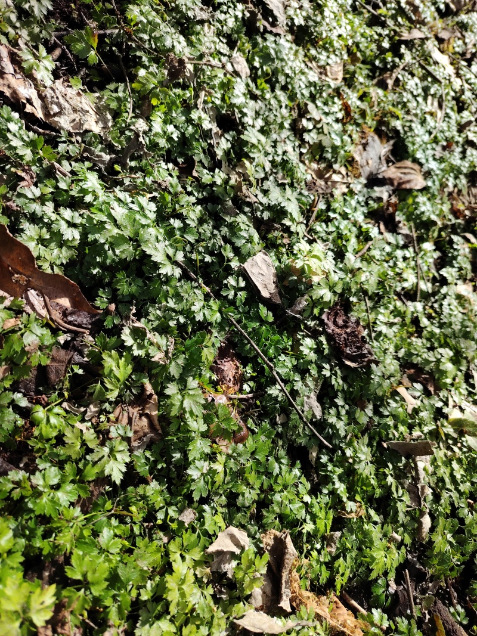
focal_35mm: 24
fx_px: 441
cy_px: 318
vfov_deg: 71.6
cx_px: 238
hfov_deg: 56.8
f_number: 1.75
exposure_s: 1/264
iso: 100
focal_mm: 5.25
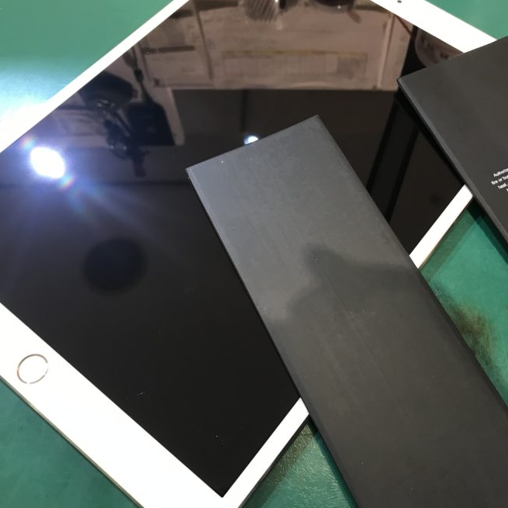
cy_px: 252
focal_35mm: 34
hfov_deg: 48.1
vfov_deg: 48.4
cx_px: 313
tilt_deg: -65.9
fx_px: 565
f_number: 1.8
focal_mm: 3.99
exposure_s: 1/25
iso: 32
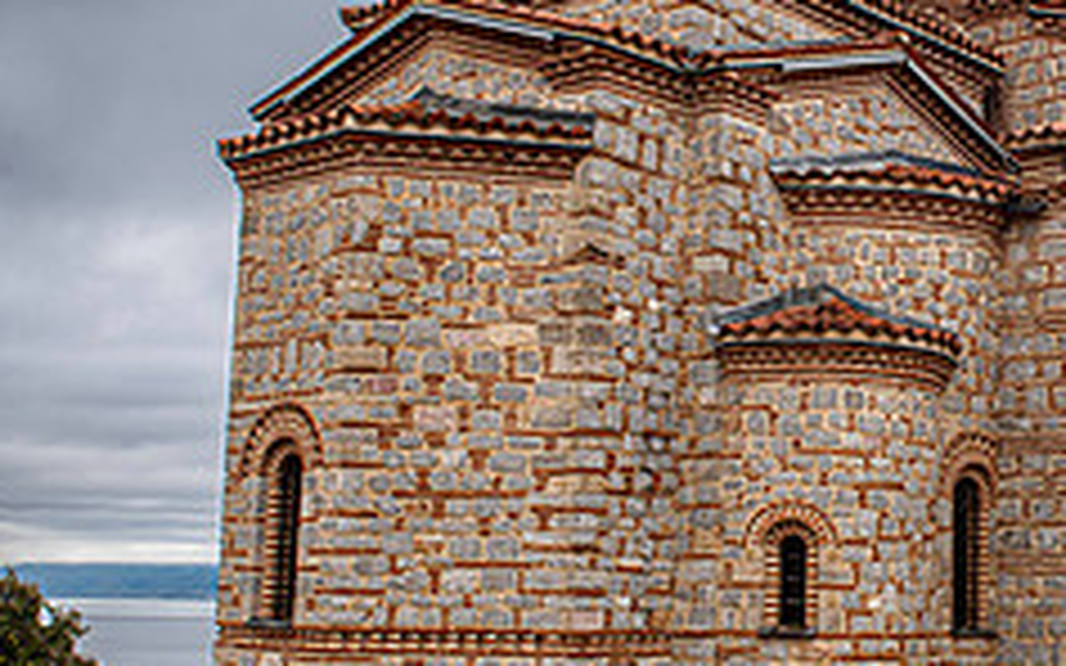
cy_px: 344
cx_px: 922
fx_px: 1743
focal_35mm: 60
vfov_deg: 21.6
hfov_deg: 32.6
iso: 100
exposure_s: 1/100
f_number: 11
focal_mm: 24
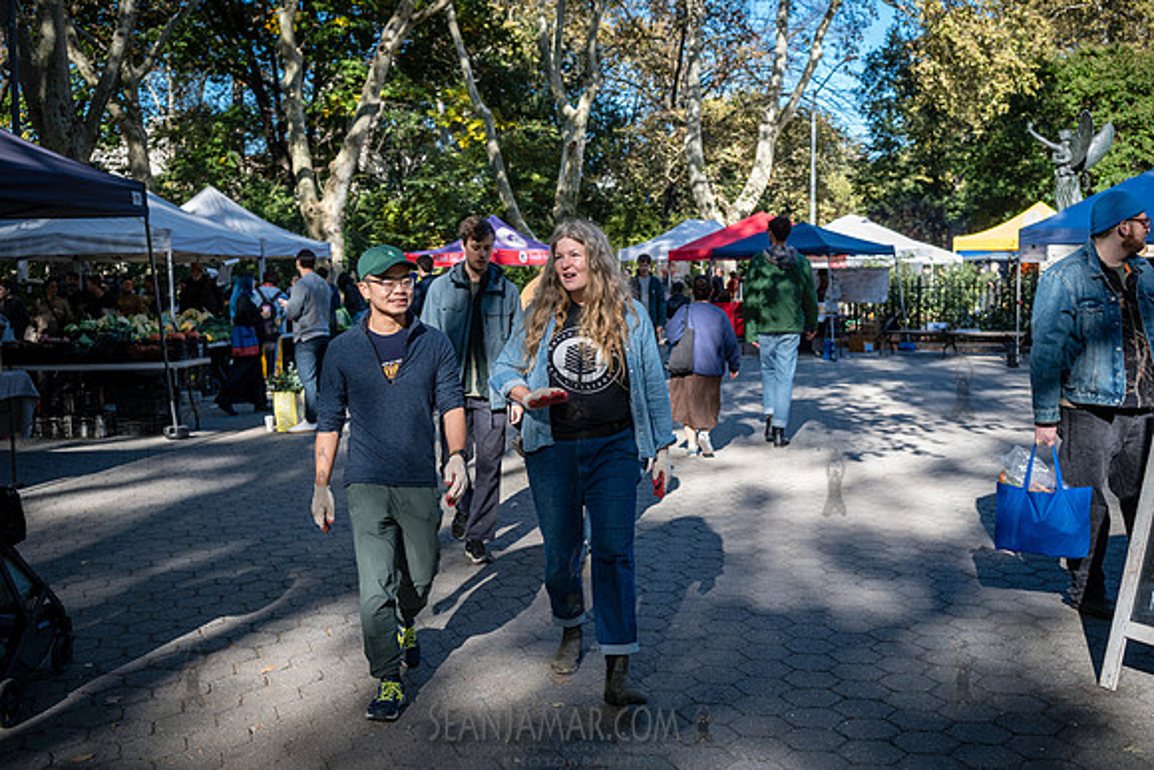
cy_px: 385
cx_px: 568
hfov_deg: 53.1
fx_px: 1154
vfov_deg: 36.9
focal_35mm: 36
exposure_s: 1/2500
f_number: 4
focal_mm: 35
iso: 1000
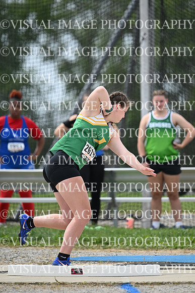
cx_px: 98
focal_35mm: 400
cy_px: 146
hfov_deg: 3.4
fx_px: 3248
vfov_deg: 5.2
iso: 500
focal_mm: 400
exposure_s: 1/2500
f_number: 4.5
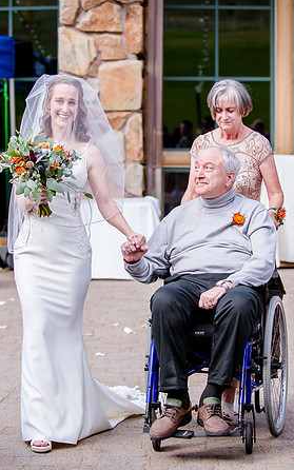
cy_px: 216
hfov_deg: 10.7
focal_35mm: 123
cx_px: 175
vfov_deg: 17.0
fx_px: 1576
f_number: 2.8
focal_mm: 70
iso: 200
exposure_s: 1/800
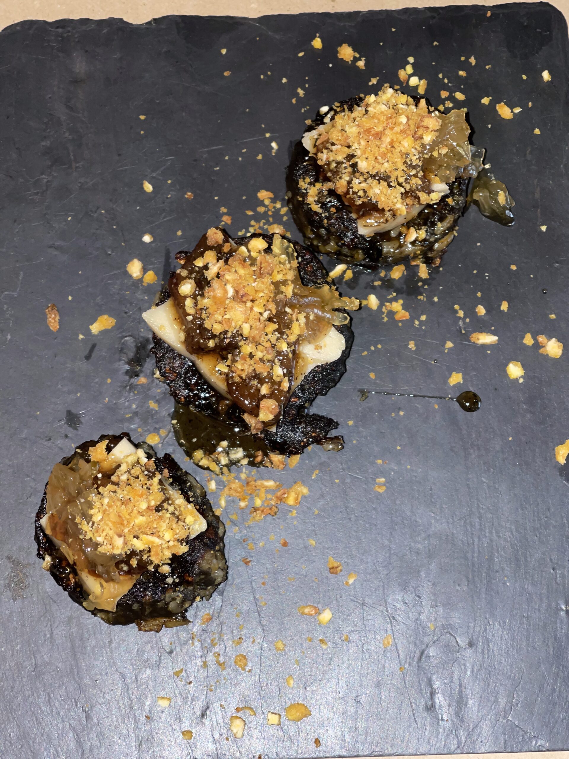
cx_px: 284
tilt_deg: -75.0
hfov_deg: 22.9
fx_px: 1403
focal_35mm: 64
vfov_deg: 30.3
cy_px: 380
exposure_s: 1/33
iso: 64
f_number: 2.2
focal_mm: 7.5
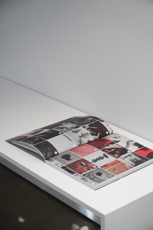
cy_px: 115
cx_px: 76
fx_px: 488
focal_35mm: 76
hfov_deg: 17.8
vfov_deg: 26.5
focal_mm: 51
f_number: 4.5
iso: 1000
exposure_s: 1/80
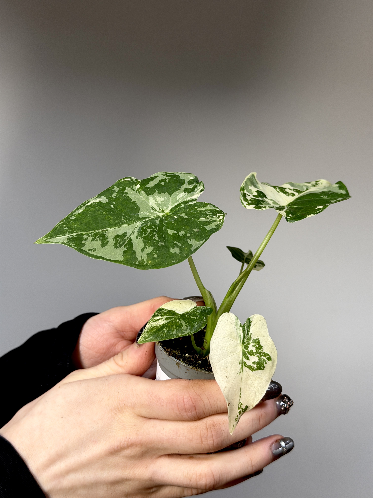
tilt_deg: -2.5
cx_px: 186
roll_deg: +0.9
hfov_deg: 30.3
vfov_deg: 39.7
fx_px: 690
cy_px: 249
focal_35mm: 48
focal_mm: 6.76
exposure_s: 1/100
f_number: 1.78
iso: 64
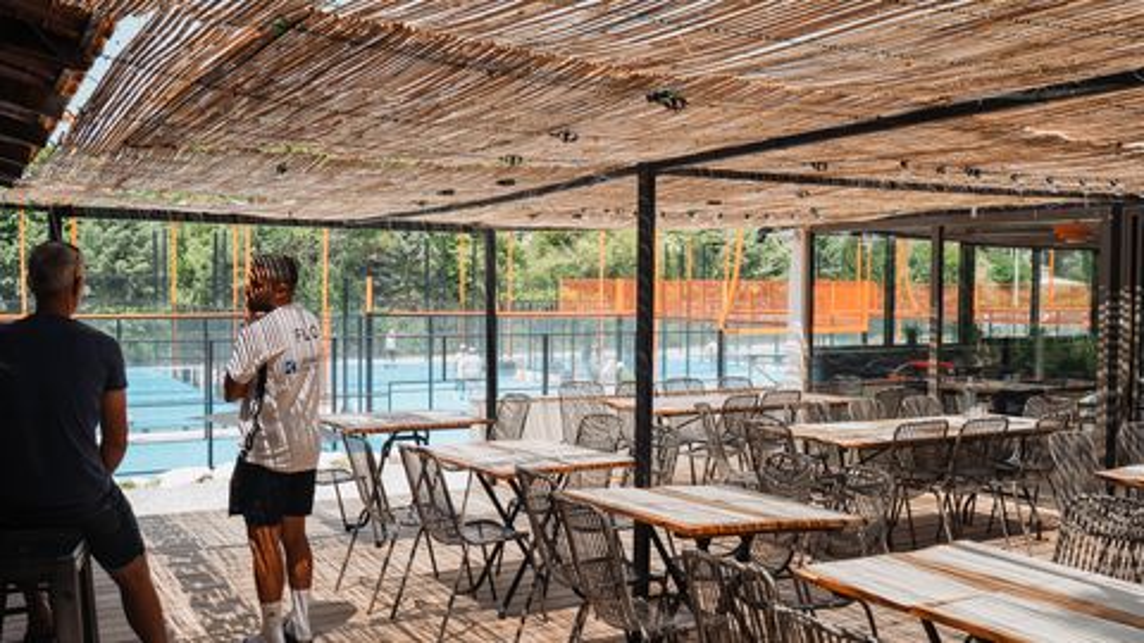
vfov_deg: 32.3
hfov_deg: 54.4
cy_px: 322
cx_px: 572
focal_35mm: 37
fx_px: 1112
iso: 125
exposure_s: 1/50
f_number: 9
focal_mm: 35
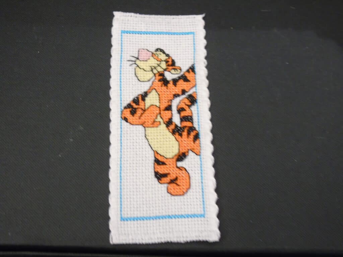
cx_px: 172
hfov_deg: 31.2
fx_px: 614
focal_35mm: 62
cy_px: 128
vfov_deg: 23.7
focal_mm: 11
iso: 400
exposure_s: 1/6
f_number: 4.5
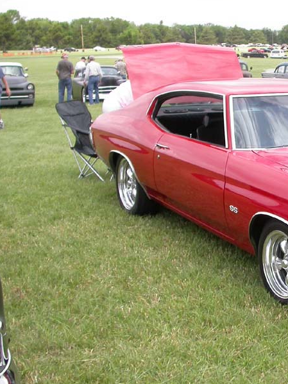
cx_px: 305
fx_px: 721
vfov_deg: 29.8
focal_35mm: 65
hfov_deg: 21.6
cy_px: 206
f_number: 2.6
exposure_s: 1/1000
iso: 100
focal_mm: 7.85
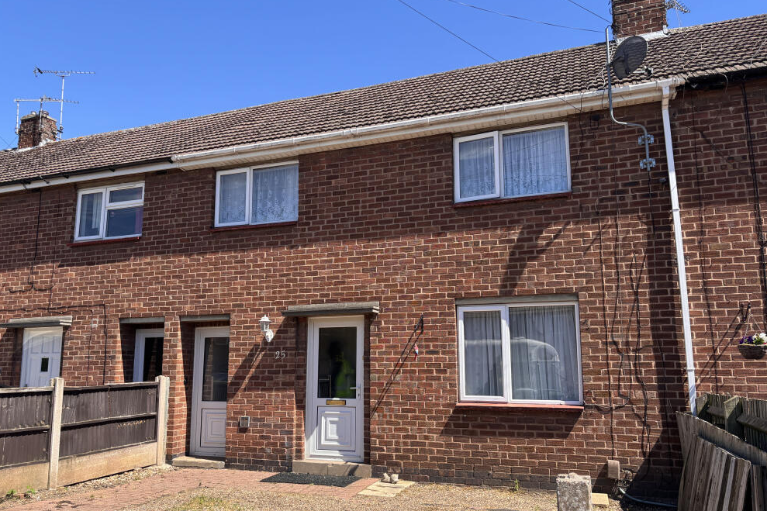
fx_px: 596
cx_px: 375
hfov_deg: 65.5
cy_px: 281
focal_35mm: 28
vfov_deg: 46.3
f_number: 1.6
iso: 50
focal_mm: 5.96
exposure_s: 1/1667
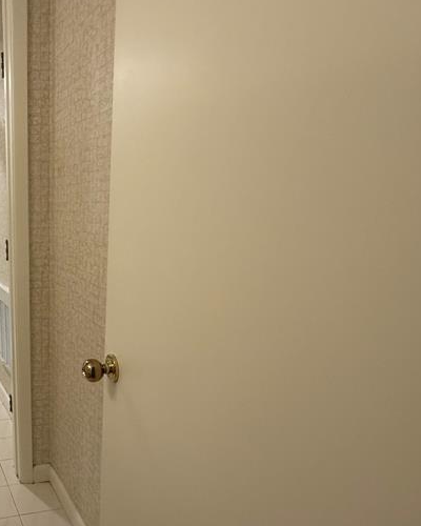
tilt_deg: -13.9
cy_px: 308
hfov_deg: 42.2
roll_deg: +3.5
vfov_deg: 61.8
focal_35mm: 28
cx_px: -27
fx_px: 436
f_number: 2.2
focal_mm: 2.22
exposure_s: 1/120
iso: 320
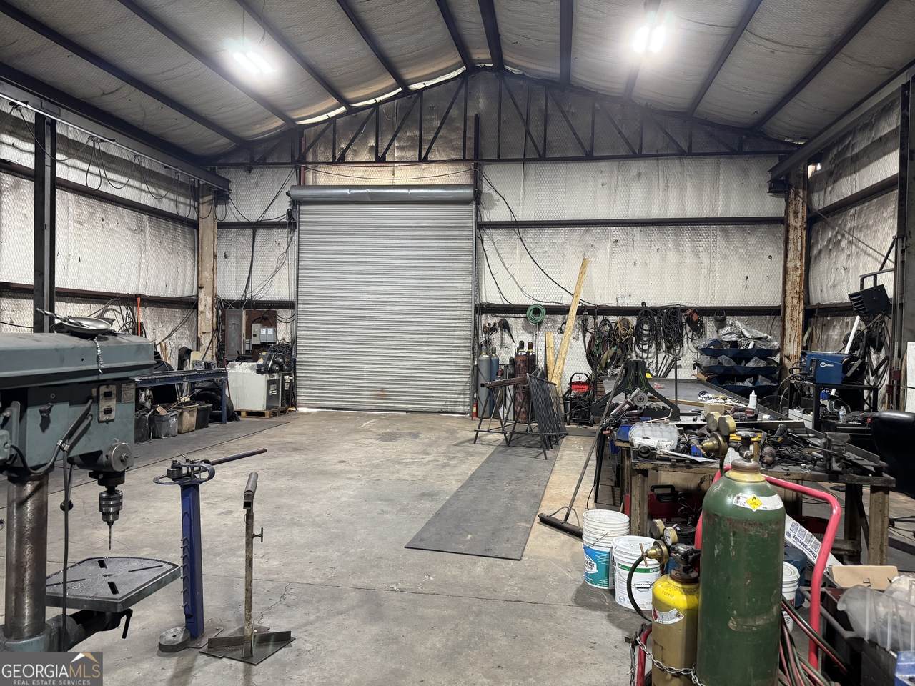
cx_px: 458
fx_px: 634
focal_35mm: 24
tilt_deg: -1.8
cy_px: 343
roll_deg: -1.6
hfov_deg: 71.6
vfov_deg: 56.8
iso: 400
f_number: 1.78
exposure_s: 1/60
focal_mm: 6.76
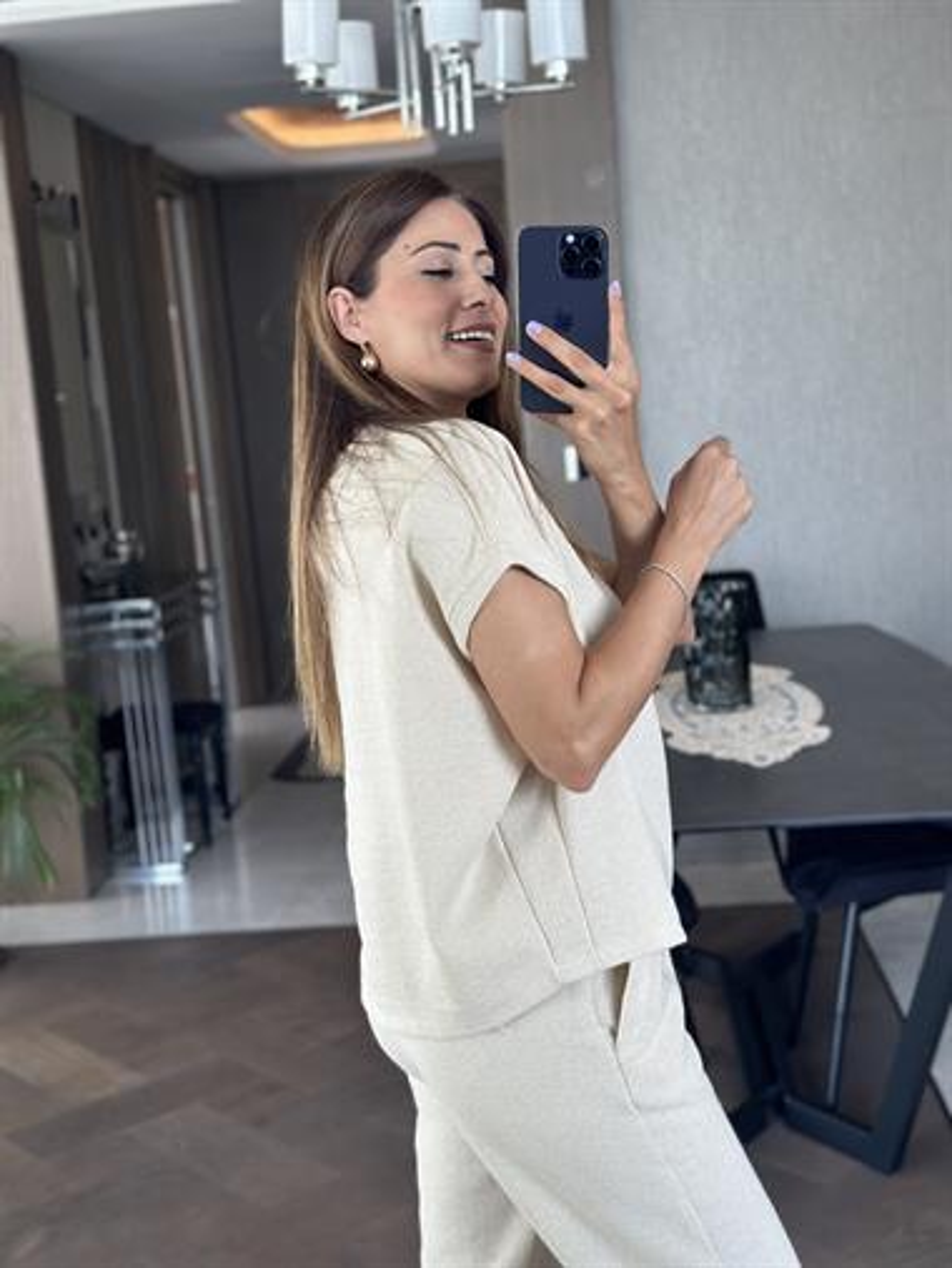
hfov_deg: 30.3
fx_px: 1759
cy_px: 634
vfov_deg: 39.6
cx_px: 476
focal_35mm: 48
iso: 125
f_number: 1.78
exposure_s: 1/116
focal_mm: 6.86
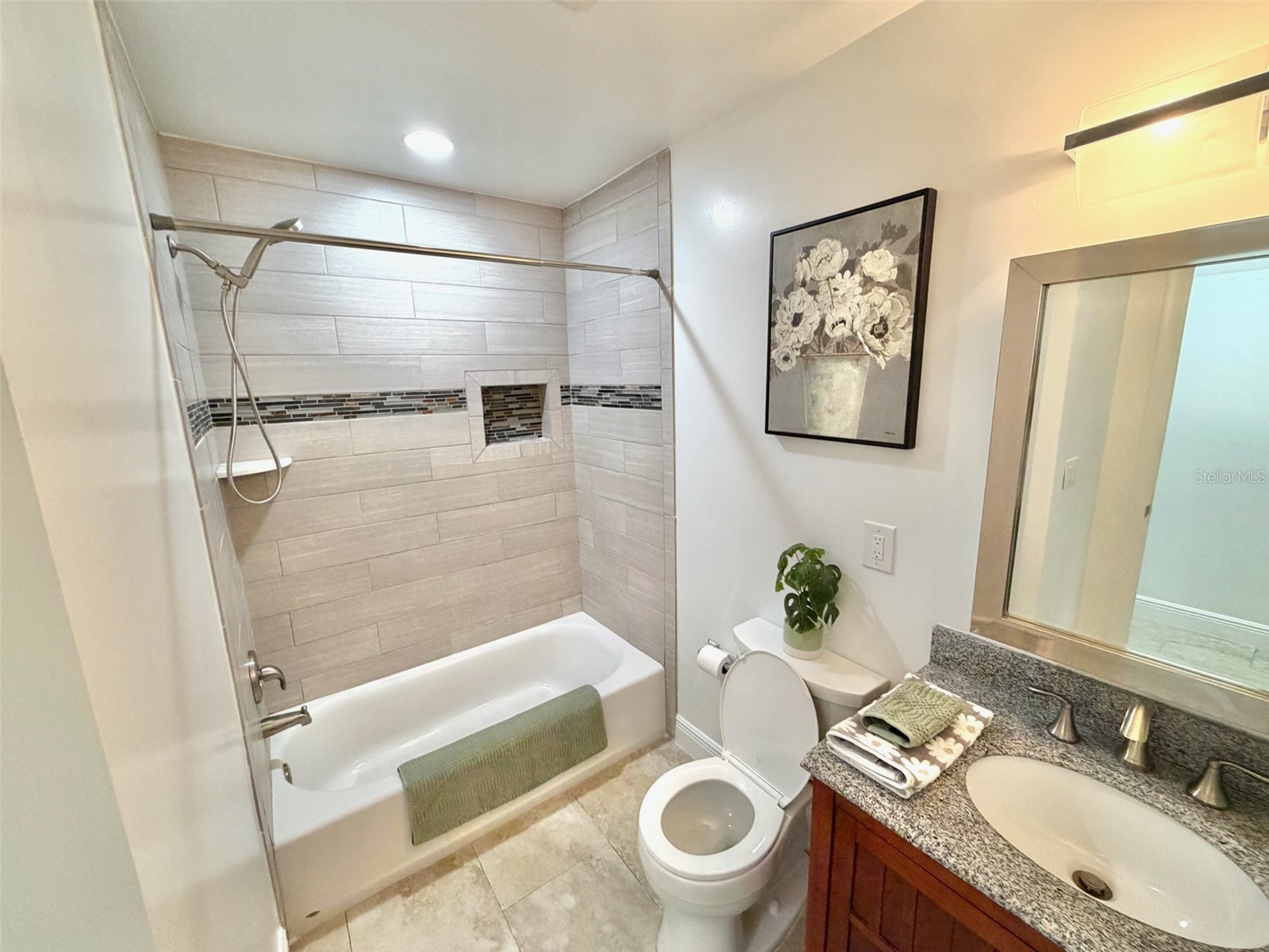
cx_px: 634
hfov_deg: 102.1
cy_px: 476
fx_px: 513
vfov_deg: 85.7
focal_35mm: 14
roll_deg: +1.4
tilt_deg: -11.5
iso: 320
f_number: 2.2
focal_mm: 2.22
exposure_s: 1/120
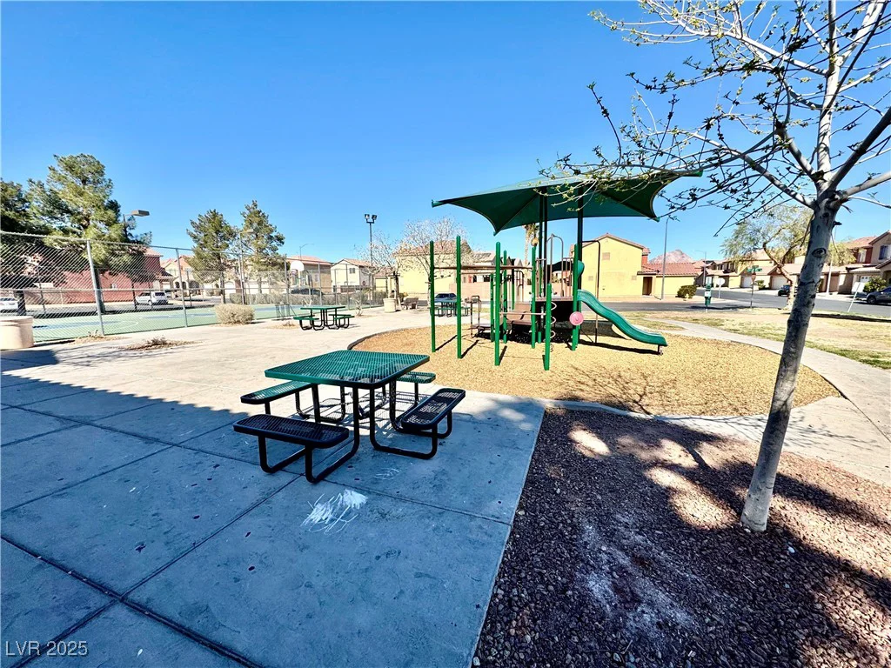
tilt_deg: -8.5
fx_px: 360
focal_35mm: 14
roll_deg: +0.8
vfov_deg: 85.7
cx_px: 446
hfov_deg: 102.1
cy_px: 334
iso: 50
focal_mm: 2.22
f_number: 2.2
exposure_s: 1/2674
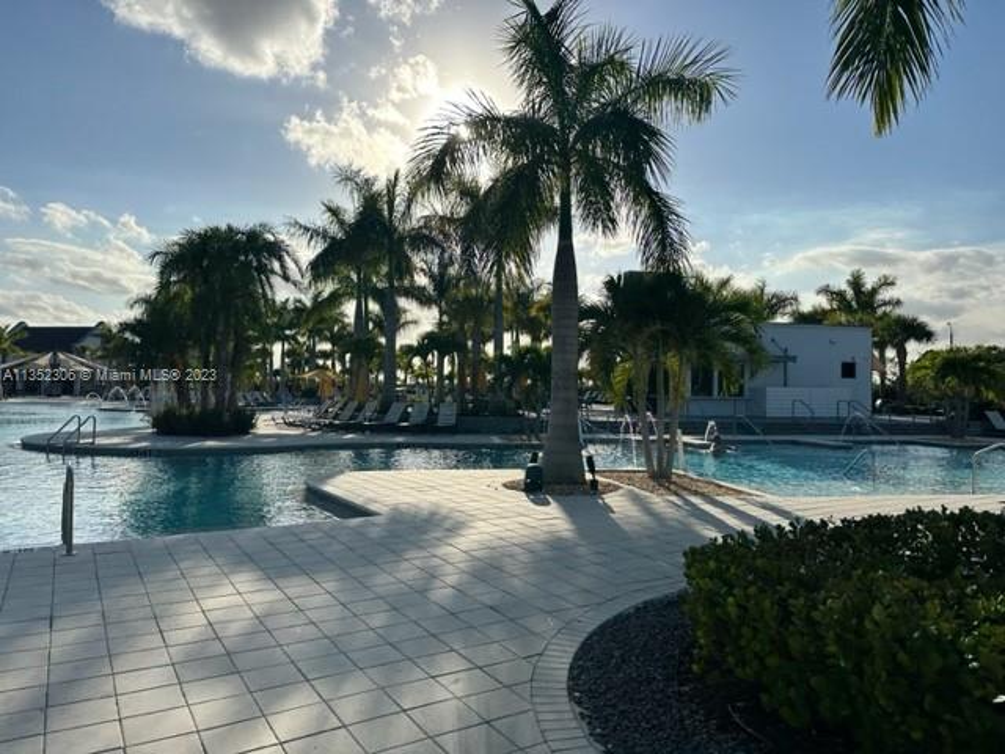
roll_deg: -2.7
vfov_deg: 56.8
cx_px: 502
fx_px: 697
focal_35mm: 24
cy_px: 377
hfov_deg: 71.6
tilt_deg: +3.3
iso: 80
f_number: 1.78
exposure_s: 1/9709
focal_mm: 6.86
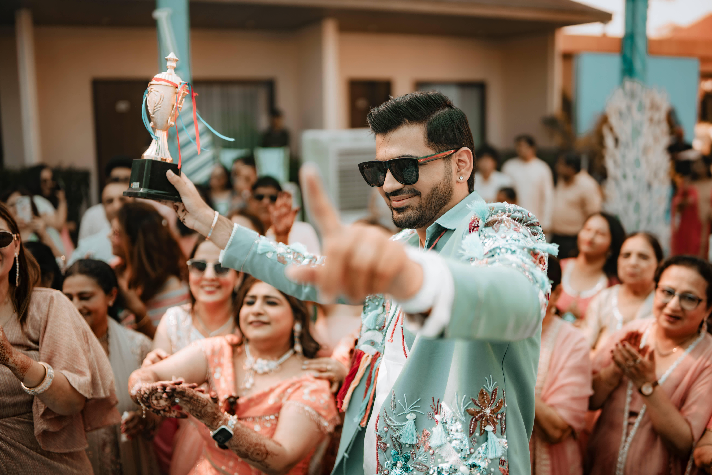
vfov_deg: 37.9
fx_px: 692
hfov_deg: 54.4
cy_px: 238
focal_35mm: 35
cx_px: 356
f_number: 1.4
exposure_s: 1/1000
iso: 80
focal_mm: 35
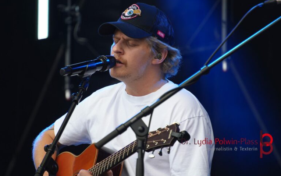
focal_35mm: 426
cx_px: 140
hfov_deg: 4.9
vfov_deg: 3.1
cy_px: 85
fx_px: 3260
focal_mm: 277
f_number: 6.3
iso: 500
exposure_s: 1/500
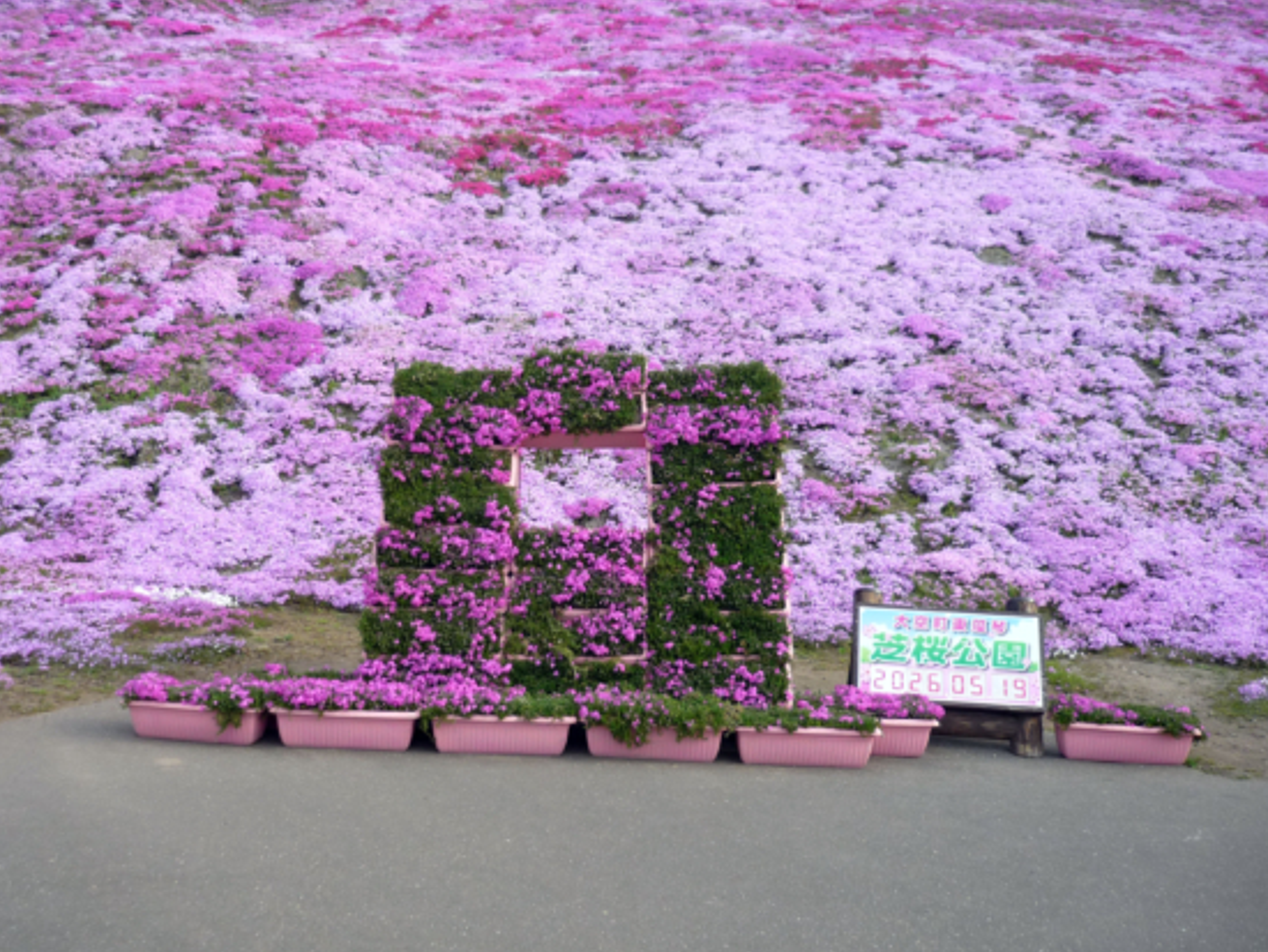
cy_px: 452
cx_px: 586
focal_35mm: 36
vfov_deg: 39.7
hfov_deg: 51.3
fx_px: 1319
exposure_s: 1/400
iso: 100
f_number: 2.8
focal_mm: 5.5
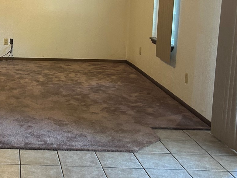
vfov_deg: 22.8
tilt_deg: -6.5
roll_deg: -2.5
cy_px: 56
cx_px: -4
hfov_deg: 28.3
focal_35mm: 64
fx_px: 438
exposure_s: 1/60
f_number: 1.5
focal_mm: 5.7
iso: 200
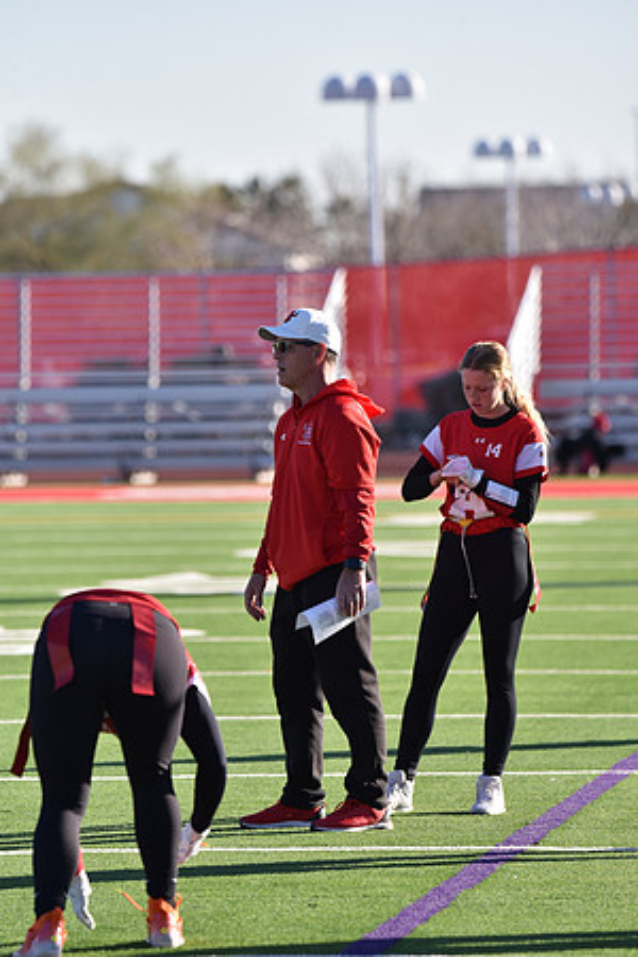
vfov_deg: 6.4
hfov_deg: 4.3
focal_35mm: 320
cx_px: 319
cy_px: 478
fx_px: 8506
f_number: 5.6
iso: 360
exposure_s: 1/1000
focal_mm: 320
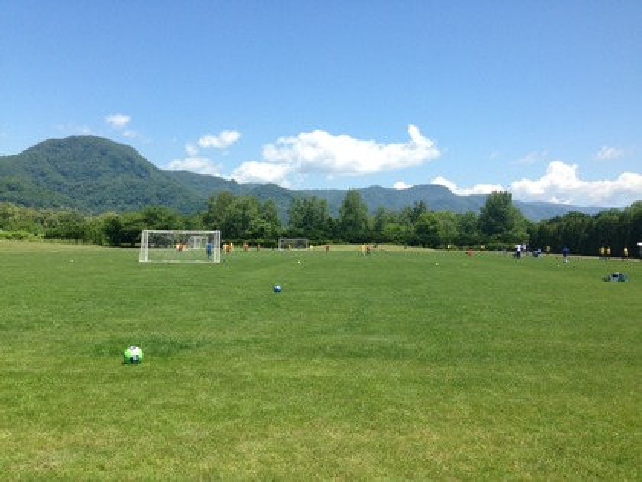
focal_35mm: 33
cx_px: 321
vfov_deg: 42.9
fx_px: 612
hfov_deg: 55.4
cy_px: 241
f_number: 2.4
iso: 50
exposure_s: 1/1323
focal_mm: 4.12
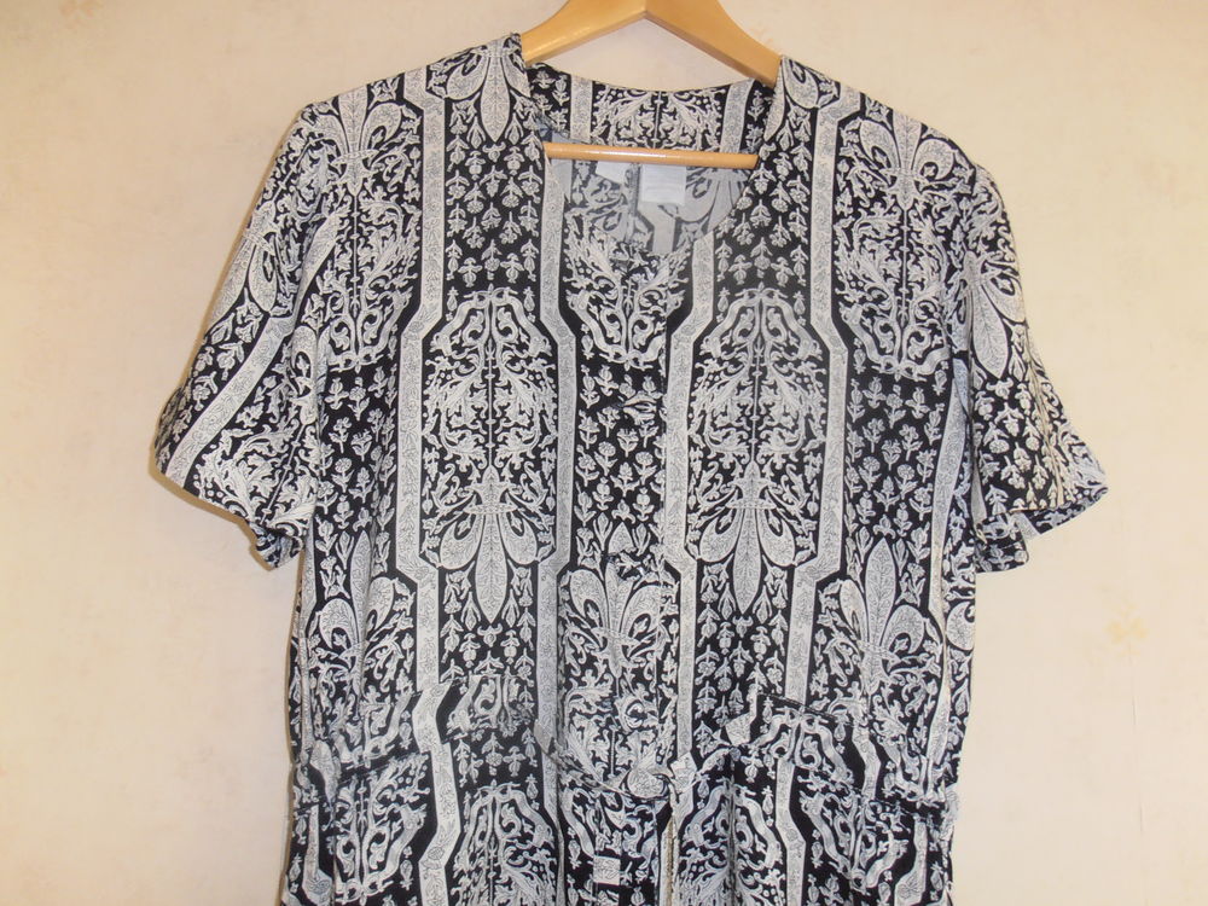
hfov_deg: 71.6
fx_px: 838
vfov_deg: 56.8
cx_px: 604
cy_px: 453
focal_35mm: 24
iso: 125
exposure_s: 1/30
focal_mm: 4.2
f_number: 3
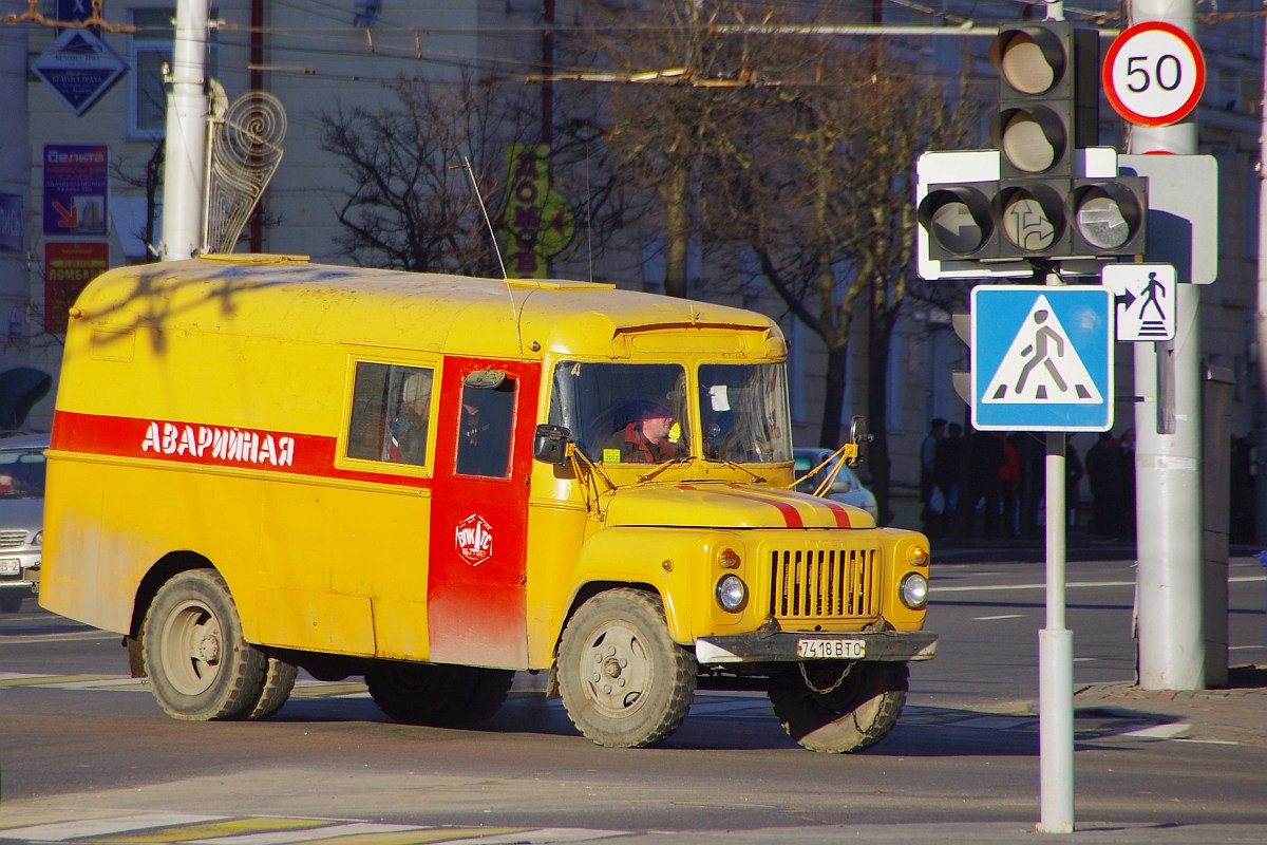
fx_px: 13197
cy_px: 422
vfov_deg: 3.7
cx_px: 634
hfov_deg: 5.5
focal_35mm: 375
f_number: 7.1
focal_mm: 250
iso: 200
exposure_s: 1/500
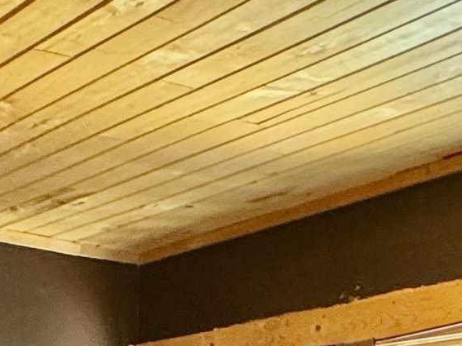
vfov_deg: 16.3
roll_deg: -0.2
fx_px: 1014
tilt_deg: -6.3
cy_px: 624
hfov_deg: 25.1
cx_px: 69
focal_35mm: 76
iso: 800
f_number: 2.2
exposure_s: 1/60
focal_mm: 2.22
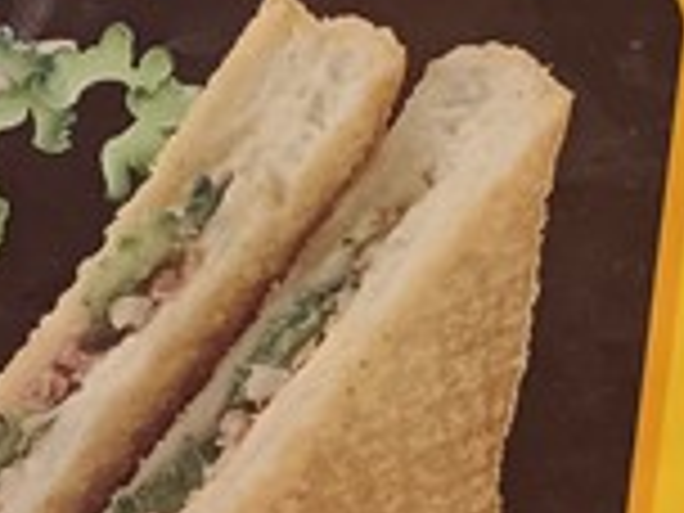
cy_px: 783
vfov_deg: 8.9
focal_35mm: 162
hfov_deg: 11.0
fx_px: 3201
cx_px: -742
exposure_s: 1/100
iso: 561
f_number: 1.65
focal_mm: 6.14
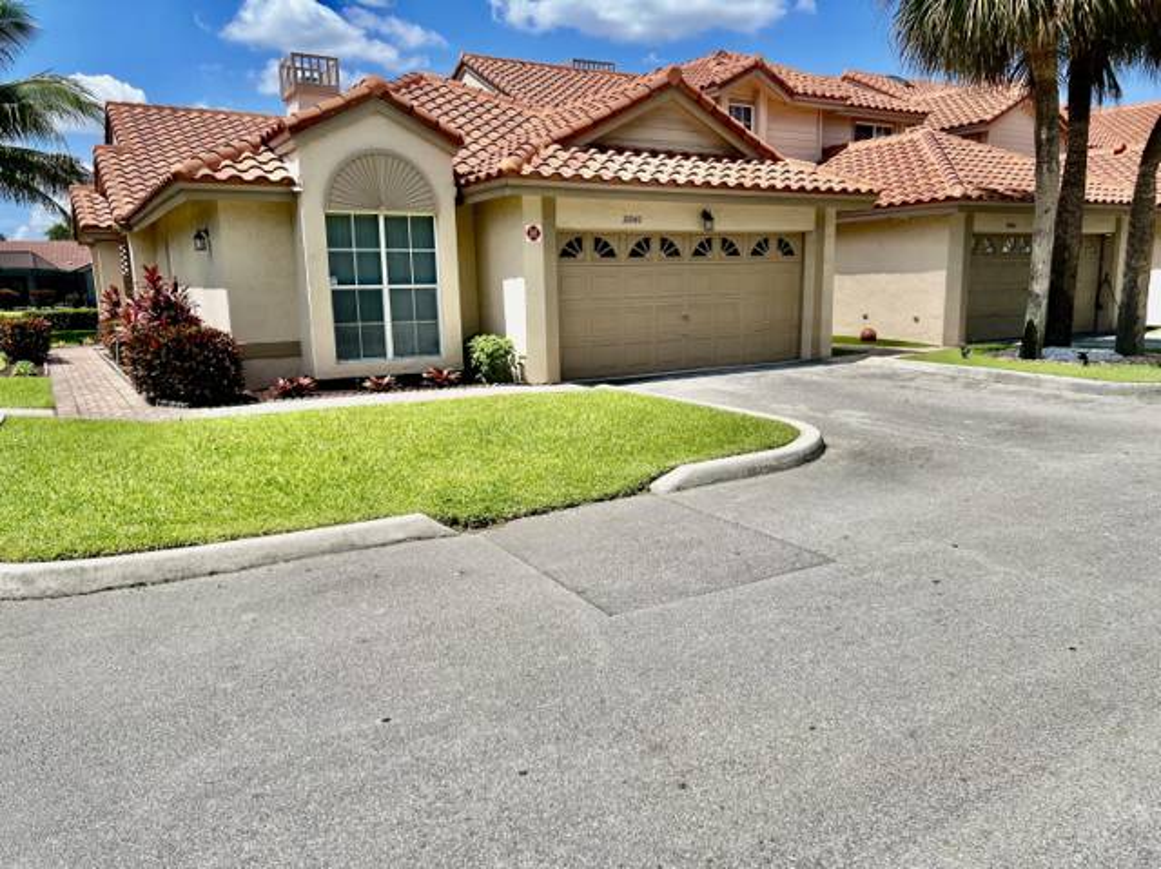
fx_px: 871
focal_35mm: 26
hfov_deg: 67.3
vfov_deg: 53.0
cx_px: 580
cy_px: 434
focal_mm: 5.7
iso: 50
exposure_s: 1/5319
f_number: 1.5
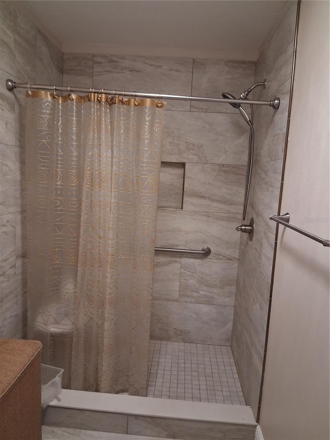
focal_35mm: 26
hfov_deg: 53.1
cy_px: 220
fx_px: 330
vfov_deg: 67.3
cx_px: 165
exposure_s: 1/60
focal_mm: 3.98
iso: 400
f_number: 1.8
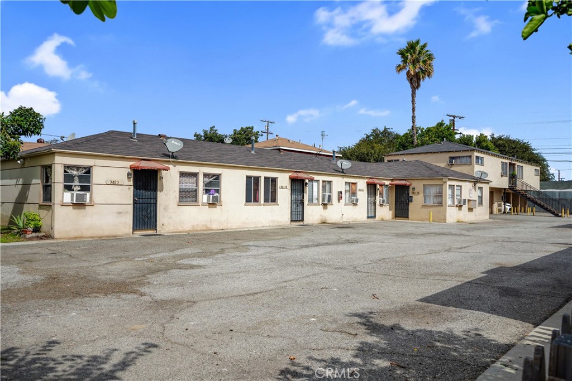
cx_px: 286
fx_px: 477
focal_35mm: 30
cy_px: 190
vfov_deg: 43.6
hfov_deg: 61.9
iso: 100
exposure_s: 1/250
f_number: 7.1
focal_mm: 30
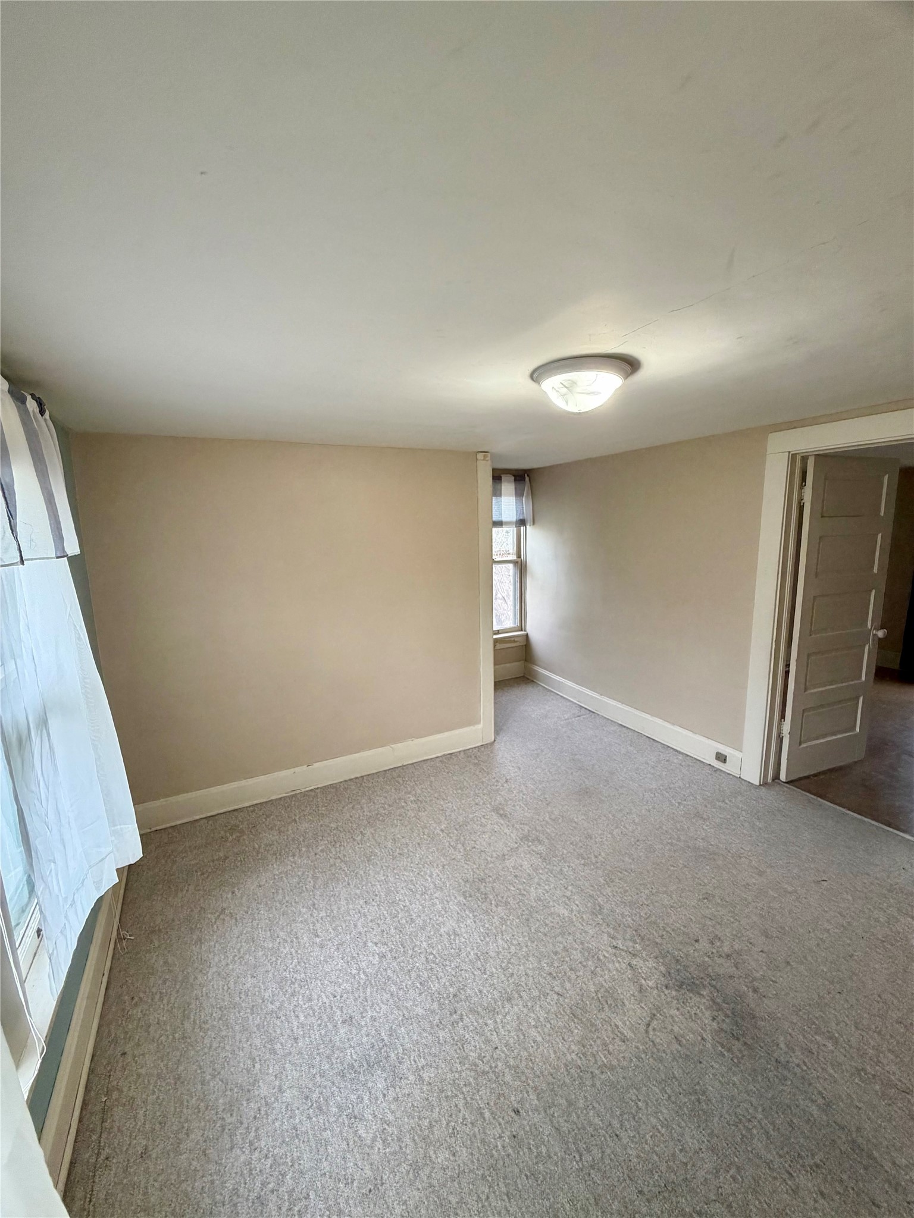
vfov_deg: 102.1
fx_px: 493
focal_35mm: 14
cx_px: 457
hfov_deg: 85.7
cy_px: 609
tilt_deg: -10.1
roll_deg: +0.9
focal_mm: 2.22
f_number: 2.2
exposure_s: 1/120
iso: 320
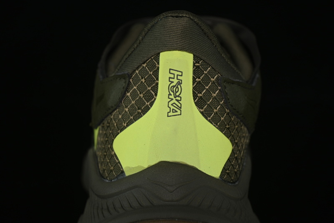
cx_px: 167
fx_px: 696
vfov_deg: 18.2
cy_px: 112
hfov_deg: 27.0
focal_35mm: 75
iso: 160
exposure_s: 1/50
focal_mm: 50
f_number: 6.3
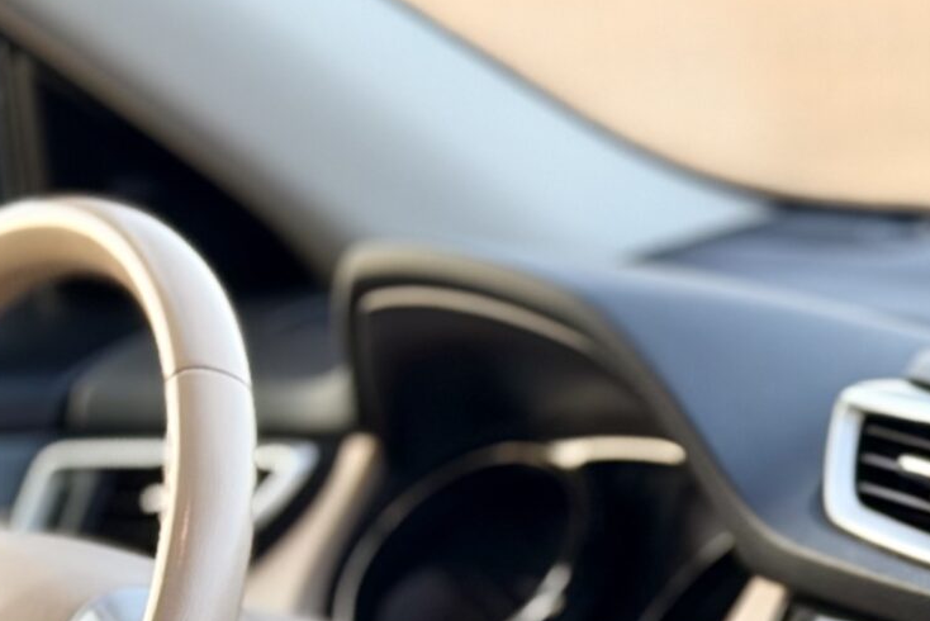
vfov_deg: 7.7
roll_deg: +0.4
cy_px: 1042
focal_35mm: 174
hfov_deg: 11.6
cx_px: 1081
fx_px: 4497
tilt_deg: -16.8
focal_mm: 6.76
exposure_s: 1/105
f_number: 1.78
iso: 100
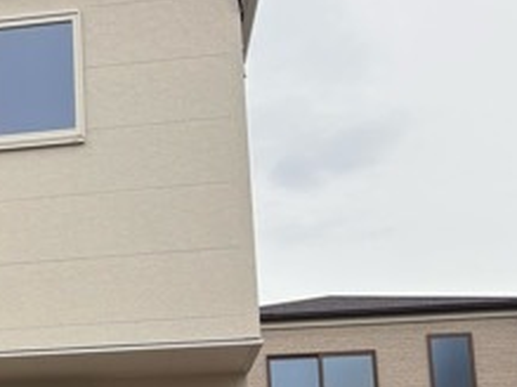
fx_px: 1134
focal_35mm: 76
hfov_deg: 23.2
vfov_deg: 18.8
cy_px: 401
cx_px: -130
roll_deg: -0.7
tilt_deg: +10.0
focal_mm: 5.96
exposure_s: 1/539
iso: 50
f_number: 1.6
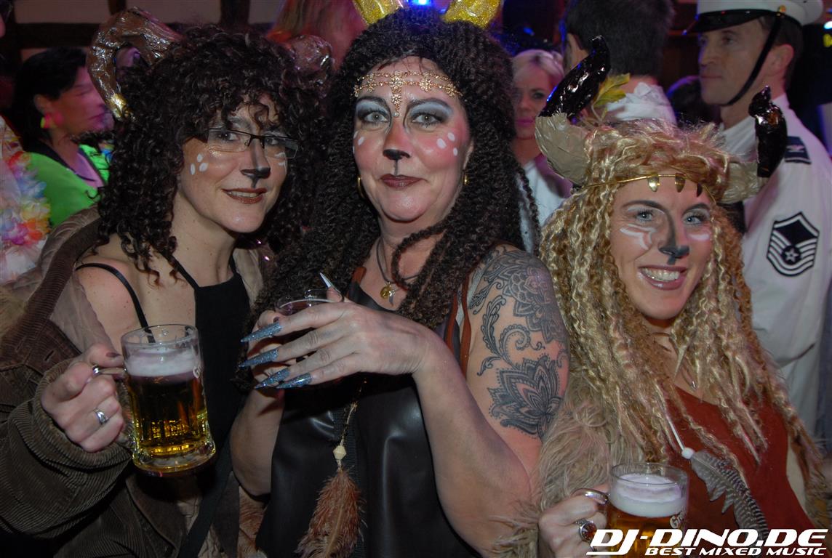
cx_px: 416
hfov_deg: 53.0
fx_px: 834
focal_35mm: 36
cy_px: 279
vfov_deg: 37.0
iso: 400
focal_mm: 24
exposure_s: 1/6
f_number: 5.6
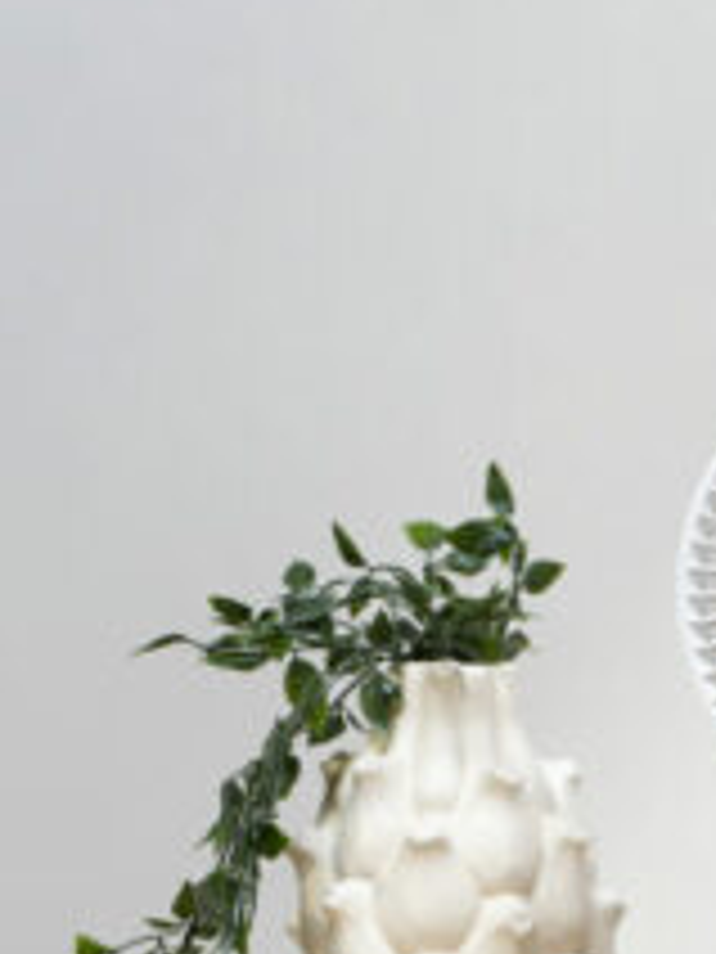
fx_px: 4468
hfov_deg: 8.6
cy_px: 1197
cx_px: 1540
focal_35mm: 162
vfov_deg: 11.9
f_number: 3.2
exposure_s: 1/25
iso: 200
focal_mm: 31
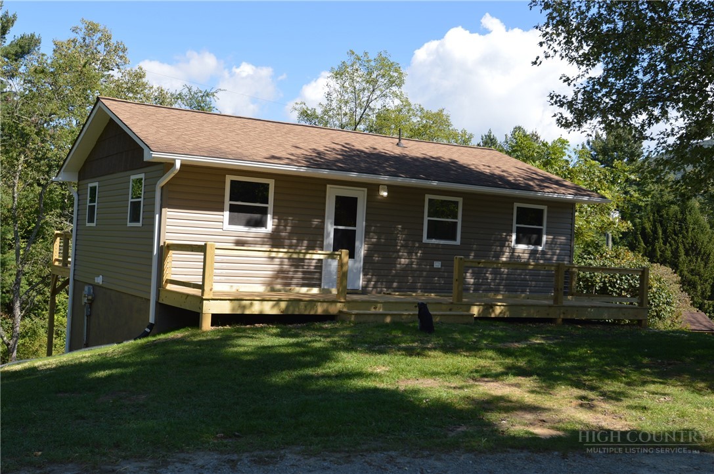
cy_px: 237
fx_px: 802
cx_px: 357
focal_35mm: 40
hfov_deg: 48.0
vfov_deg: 32.9
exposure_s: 1/200
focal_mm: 27
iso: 100
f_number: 7.1
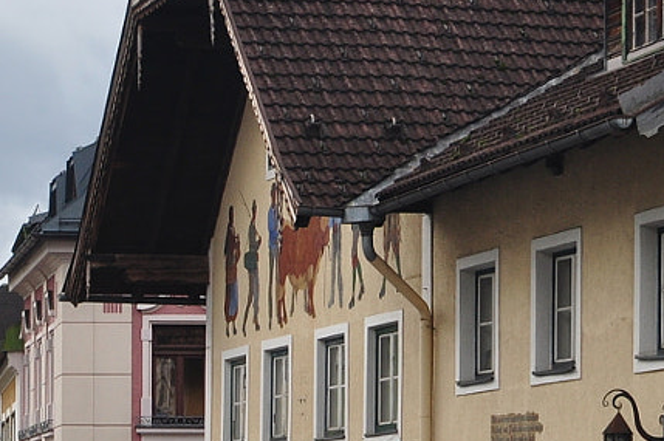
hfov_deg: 12.0
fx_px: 3095
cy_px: 518
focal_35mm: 168
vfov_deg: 8.1
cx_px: -87
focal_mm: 30
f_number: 8
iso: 200
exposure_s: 1/60
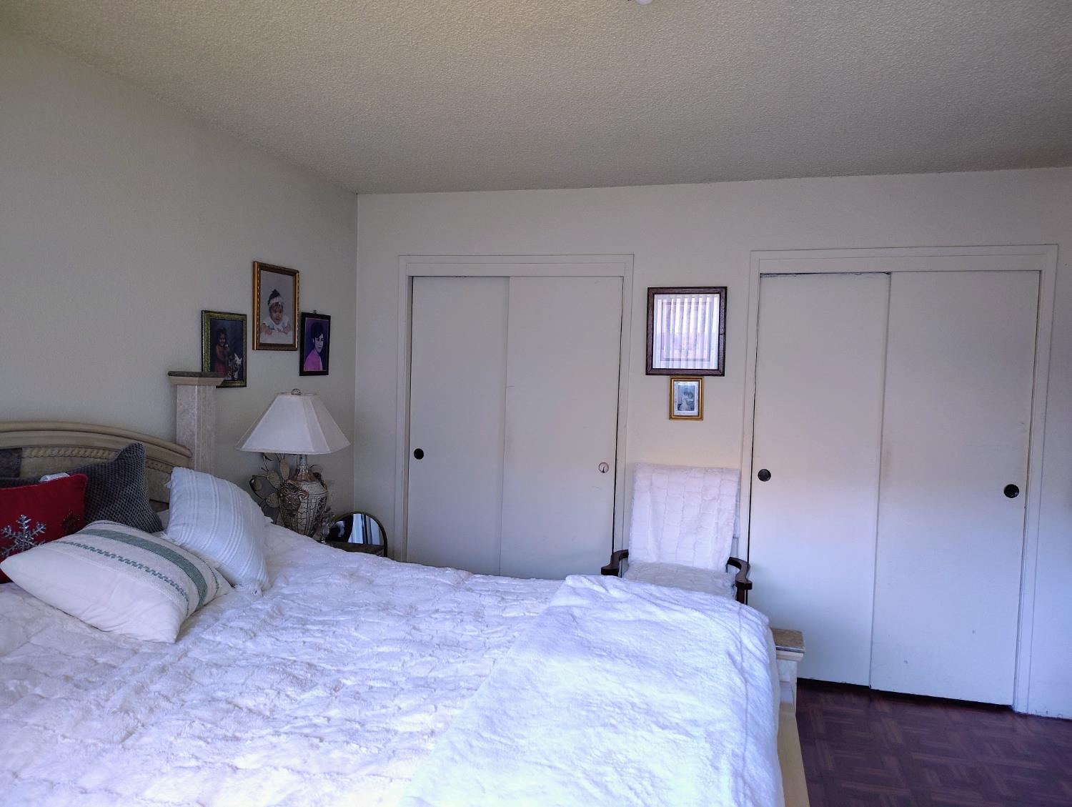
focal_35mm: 24
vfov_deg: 56.9
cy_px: 404
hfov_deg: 71.5
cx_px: 536
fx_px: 744
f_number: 1.8
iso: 1297
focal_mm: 5.56
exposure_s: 1/60
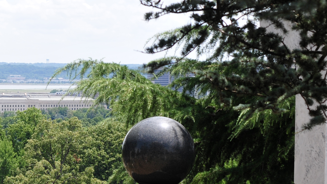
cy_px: 119
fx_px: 1543
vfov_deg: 6.8
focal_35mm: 178
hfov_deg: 12.0
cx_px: 2
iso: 200
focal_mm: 50
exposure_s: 1/400
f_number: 6.3
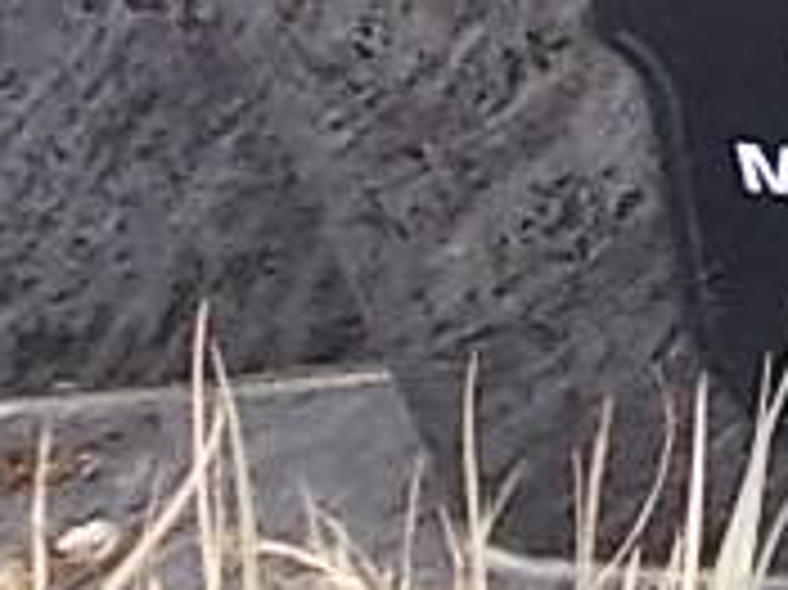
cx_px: 1391
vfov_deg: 14.9
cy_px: -153
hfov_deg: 17.2
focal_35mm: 95
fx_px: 2161
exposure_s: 1/160
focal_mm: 4.6
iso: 80
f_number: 3.2
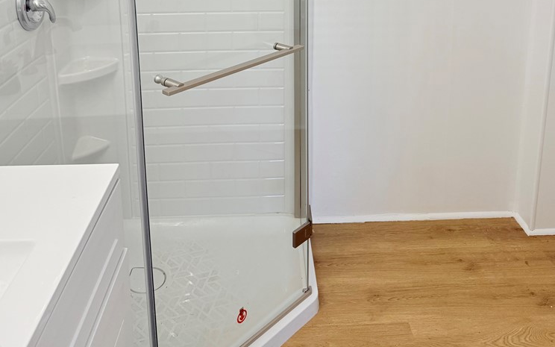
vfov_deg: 33.3
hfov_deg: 55.3
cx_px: 280
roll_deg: +0.4
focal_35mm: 35
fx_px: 529
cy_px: 1
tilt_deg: -9.0
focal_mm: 6.76
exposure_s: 1/233
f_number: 1.78
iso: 125
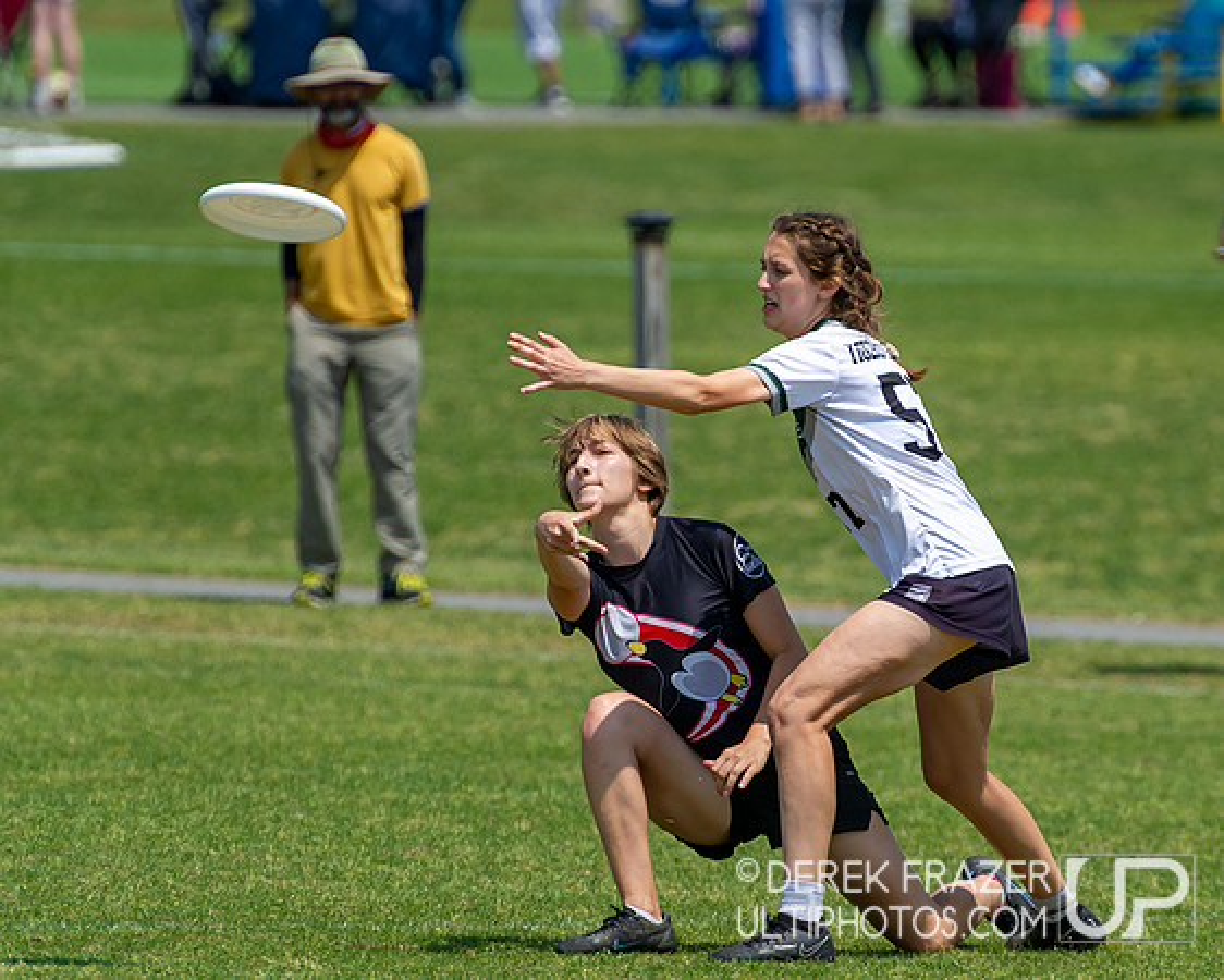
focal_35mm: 574
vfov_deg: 2.7
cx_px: 778
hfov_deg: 3.4
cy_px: 457
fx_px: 20797
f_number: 4
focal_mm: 280
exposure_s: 1/2000
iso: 200
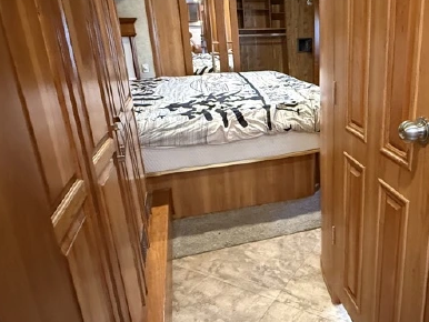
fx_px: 360
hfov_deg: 58.9
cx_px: 313
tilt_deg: -16.3
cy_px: 130
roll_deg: +0.2
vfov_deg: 48.0
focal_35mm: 29
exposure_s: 1/44
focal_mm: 2.22
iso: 1250
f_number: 2.2
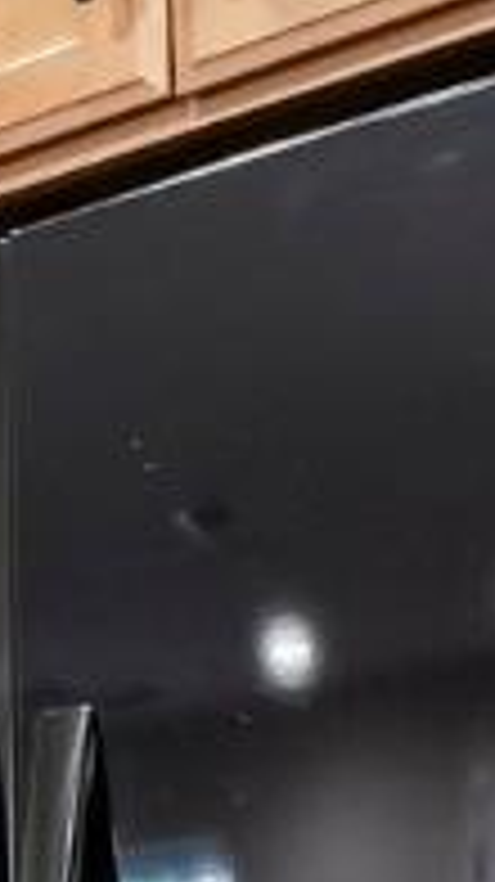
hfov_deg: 8.0
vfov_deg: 17.3
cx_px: -1305
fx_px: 2618
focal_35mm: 112
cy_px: 1303
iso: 640
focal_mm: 14
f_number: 8
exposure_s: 1/20
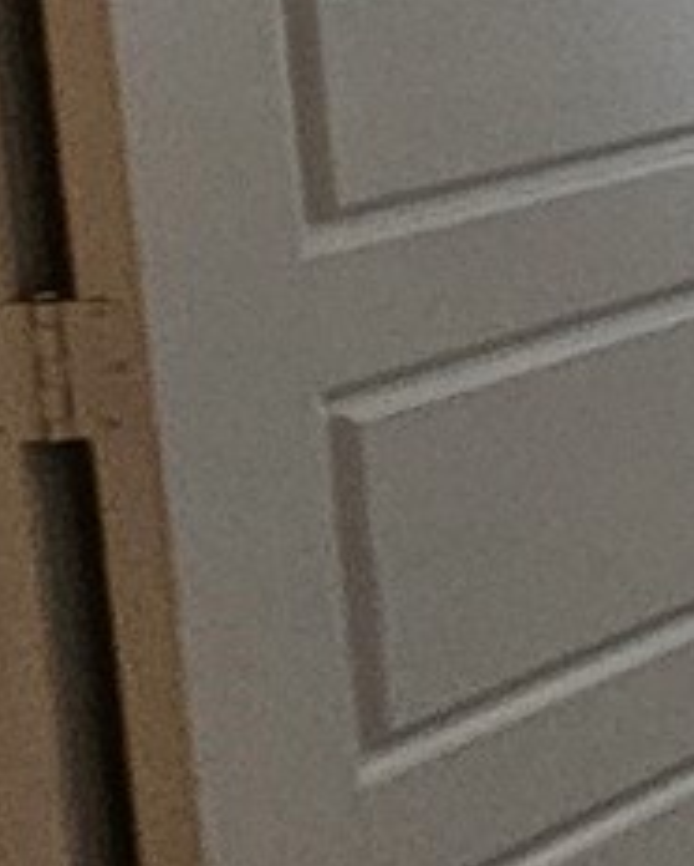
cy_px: -15
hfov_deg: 6.6
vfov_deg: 16.7
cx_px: 3362
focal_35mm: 112
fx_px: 2872
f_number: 2.2
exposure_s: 1/120
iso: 80
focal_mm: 2.2
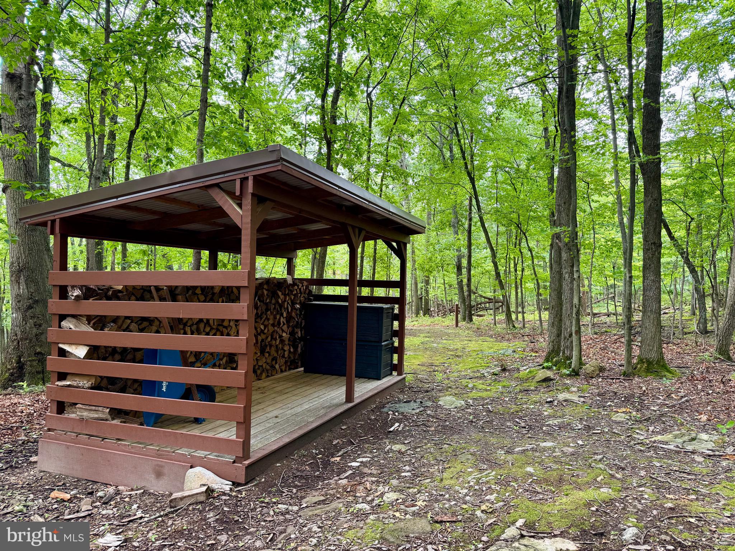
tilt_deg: +0.8
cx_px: 368
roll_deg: -1.8
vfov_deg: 56.8
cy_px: 276
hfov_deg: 71.6
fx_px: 510
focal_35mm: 24
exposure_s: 1/121
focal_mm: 6.76
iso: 100
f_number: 1.78
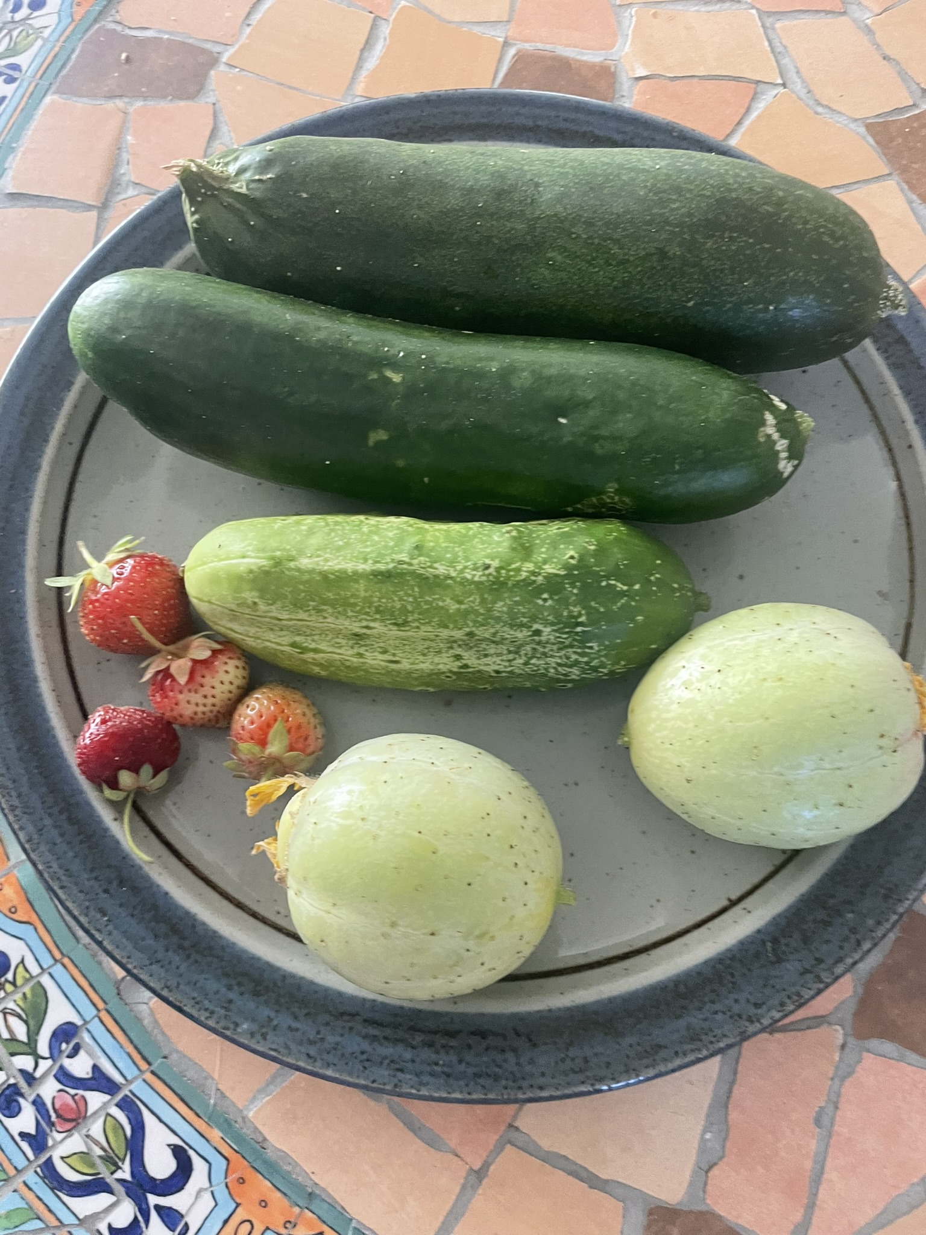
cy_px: 618
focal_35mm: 26
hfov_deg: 53.1
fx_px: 927
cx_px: 463
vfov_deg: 67.3
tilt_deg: -73.4
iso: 320
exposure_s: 1/60
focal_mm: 4.2
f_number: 1.6
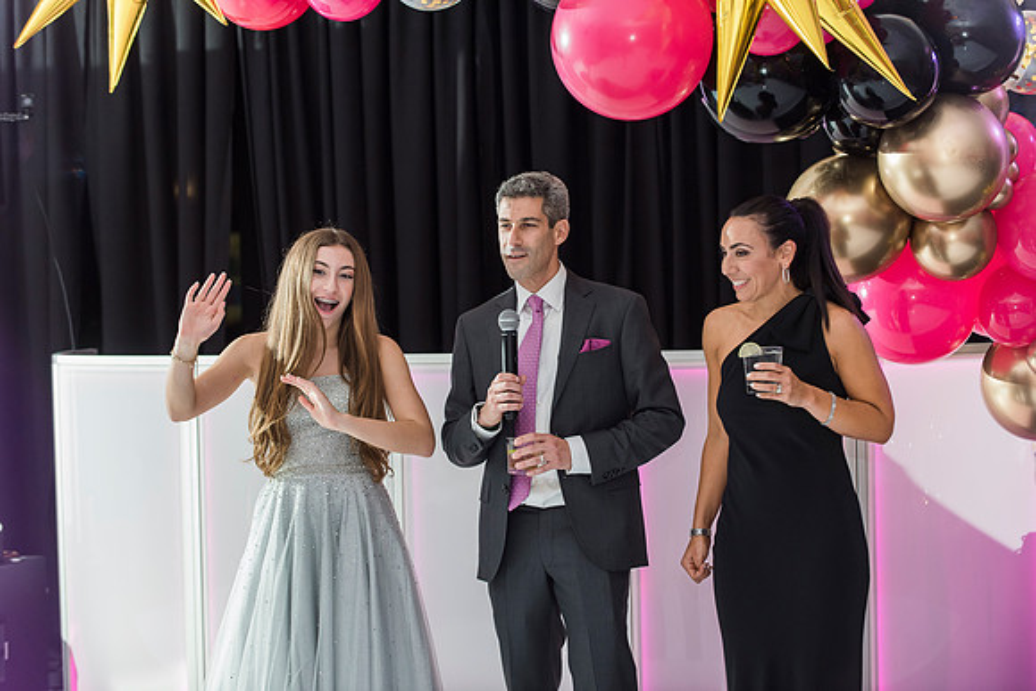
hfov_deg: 20.0
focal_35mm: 102
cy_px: 346
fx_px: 2936
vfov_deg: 13.4
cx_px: 518
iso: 1000
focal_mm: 102
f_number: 4
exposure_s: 1/100
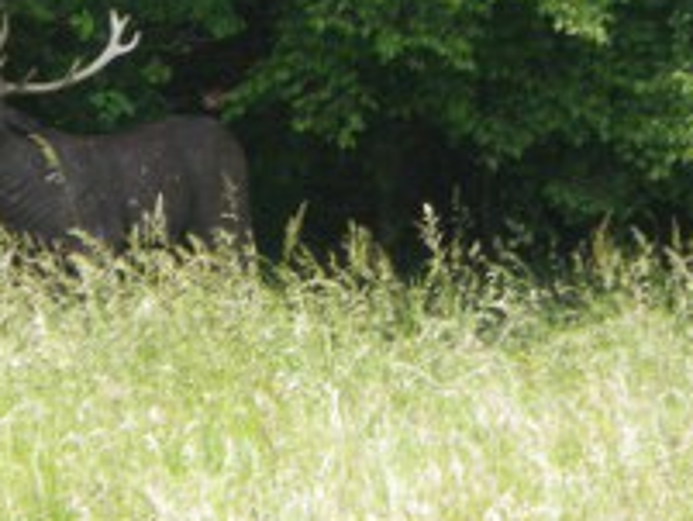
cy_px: 121
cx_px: 248
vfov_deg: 3.3
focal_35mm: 445
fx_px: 8914
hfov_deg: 4.5
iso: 160
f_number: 5.5
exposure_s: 1/250
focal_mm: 25
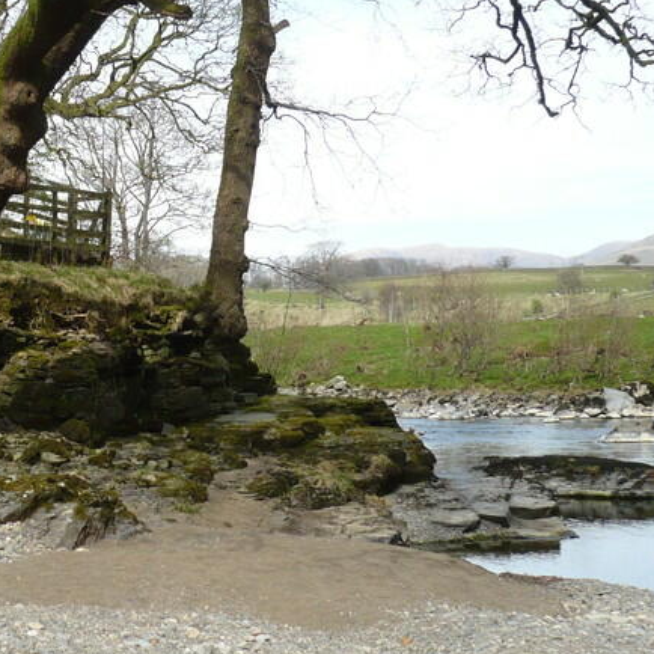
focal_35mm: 73
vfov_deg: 23.6
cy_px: 250
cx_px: 65
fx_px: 1560
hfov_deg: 23.1
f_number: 2.8
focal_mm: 5.8
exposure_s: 1/640
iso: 100
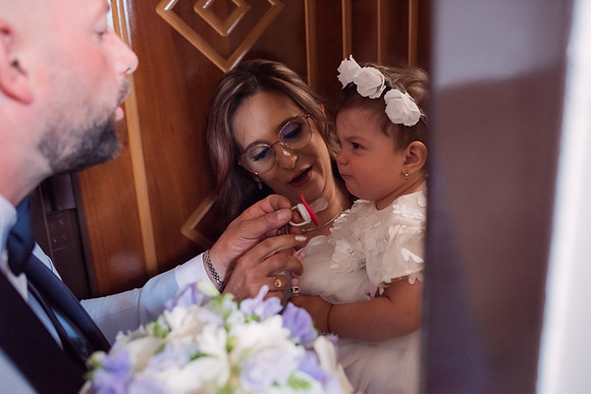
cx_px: 296
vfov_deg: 37.9
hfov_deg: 54.4
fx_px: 575
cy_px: 197
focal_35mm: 35
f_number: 2.8
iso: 2000
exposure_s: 1/200
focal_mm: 35
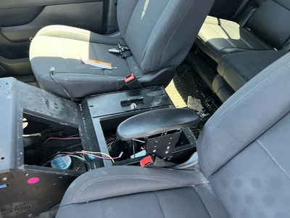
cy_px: 109
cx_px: 145
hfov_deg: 67.3
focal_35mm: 26
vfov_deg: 53.1
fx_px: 218
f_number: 1.6
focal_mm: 5.1
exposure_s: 1/84
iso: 125
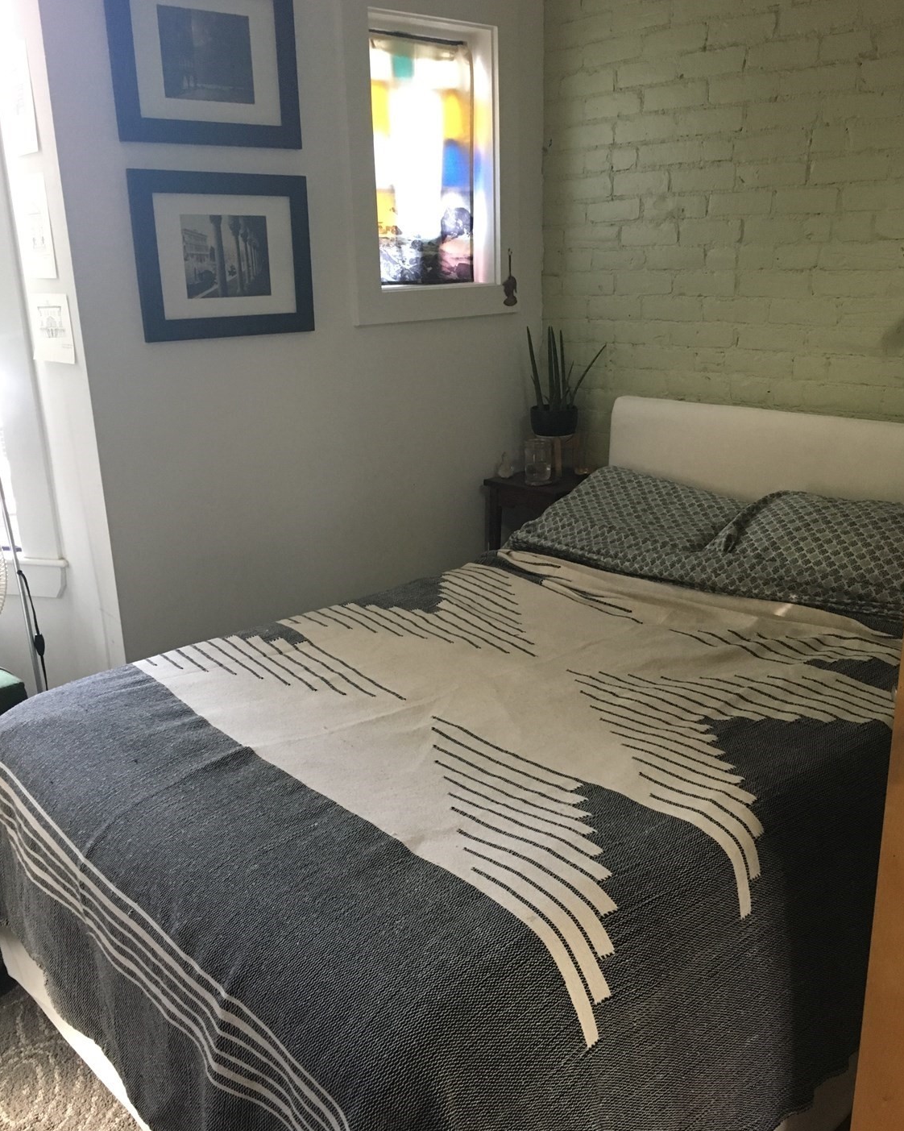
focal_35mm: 31
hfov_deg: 47.1
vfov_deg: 57.1
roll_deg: +1.3
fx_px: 1037
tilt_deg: -19.1
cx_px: 462
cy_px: 605
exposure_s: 1/24
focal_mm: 4.15
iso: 200
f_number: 2.2
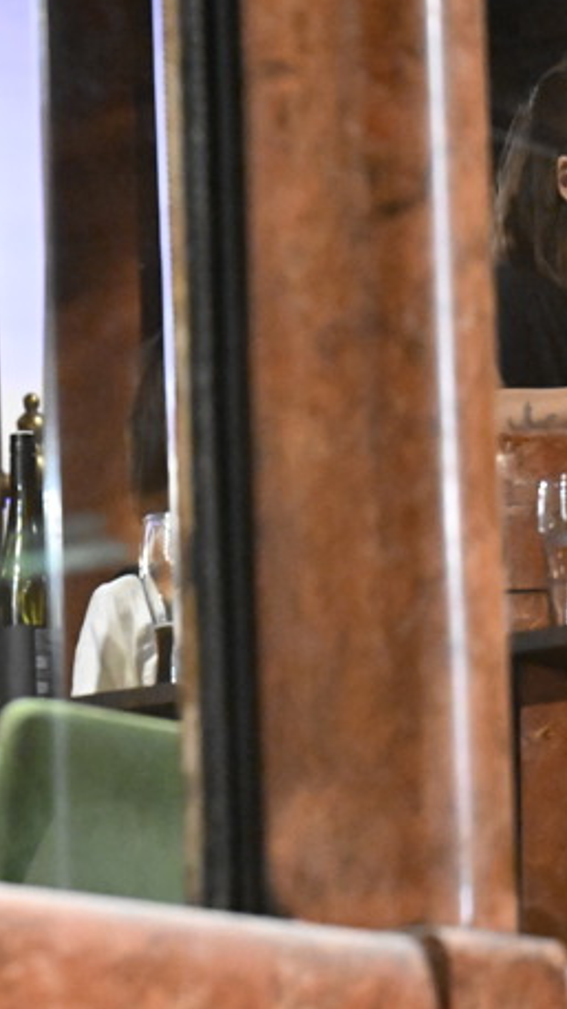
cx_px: -157
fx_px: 12671
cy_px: 503
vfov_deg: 4.6
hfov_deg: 2.6
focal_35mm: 474
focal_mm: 200
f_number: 2.8
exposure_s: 1/200
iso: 16000
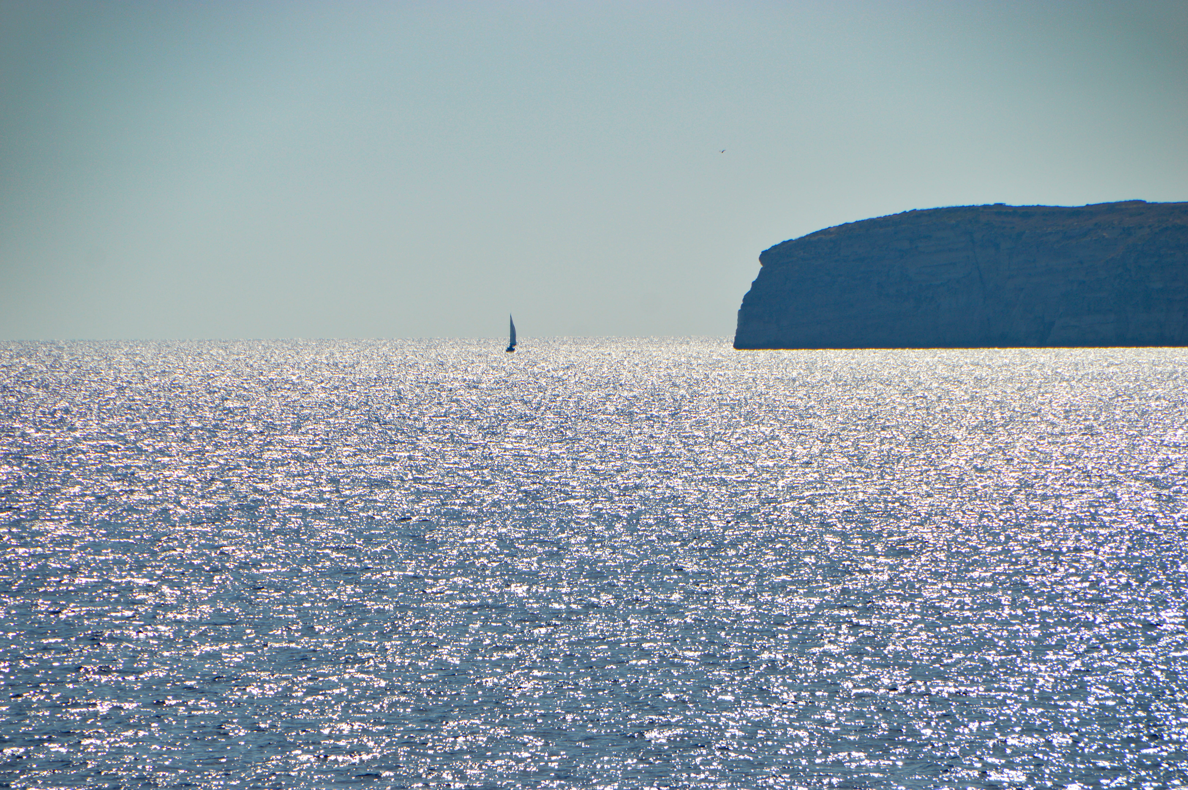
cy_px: 395
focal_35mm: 300
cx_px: 594
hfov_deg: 6.9
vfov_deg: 4.6
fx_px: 9891
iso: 100
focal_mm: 200
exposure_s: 1/1000
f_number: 8
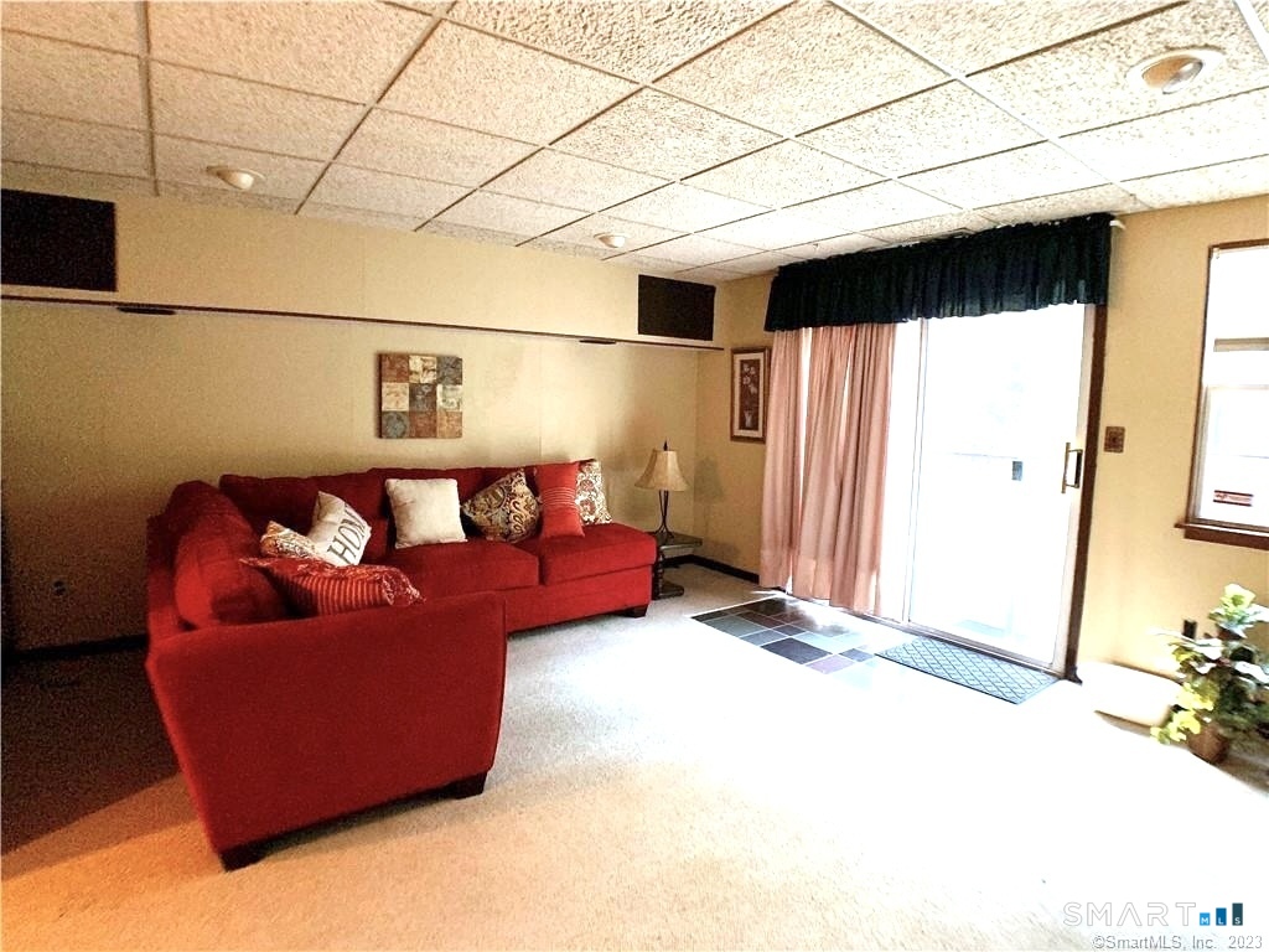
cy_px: 476
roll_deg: -0.7
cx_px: 634
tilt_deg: -5.6
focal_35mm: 26
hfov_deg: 67.3
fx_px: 953
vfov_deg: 53.1
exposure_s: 1/60
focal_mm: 4.25
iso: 200
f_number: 1.8
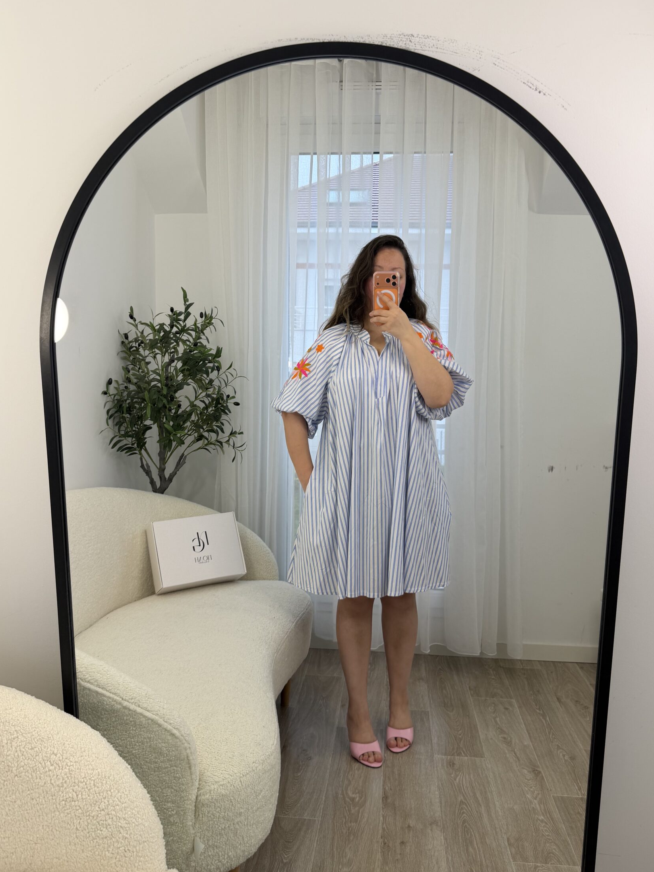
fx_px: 705
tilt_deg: -18.7
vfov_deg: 63.4
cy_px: 428
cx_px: 335
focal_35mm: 28
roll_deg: -0.5
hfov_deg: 49.7
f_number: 1.78
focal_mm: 6.76
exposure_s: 1/100
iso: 64
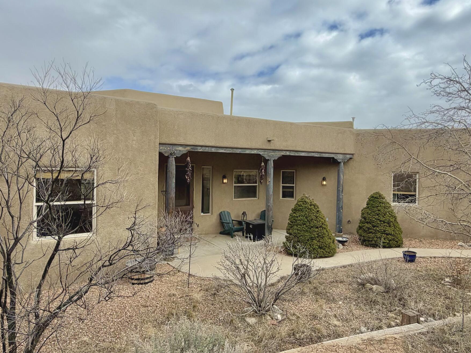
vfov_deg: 56.8
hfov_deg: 71.6
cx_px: 231
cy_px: 169
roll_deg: -0.4
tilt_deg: -0.5
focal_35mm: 24
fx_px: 327
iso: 20
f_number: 2.2
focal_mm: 2.22
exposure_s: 1/901
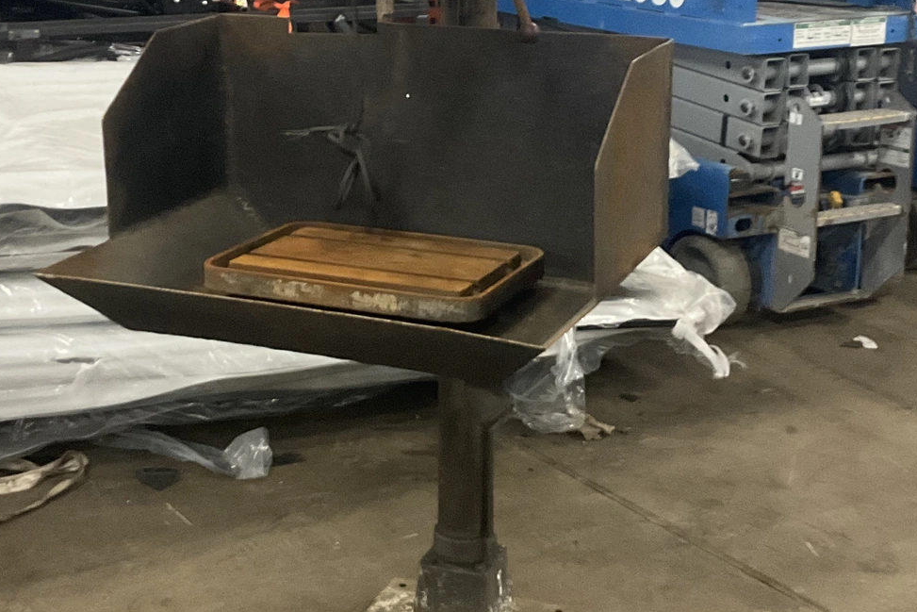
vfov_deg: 21.9
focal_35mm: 62
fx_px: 1579
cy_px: 234
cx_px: 438
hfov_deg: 32.4
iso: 320
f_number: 1.8
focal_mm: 3
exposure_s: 1/60
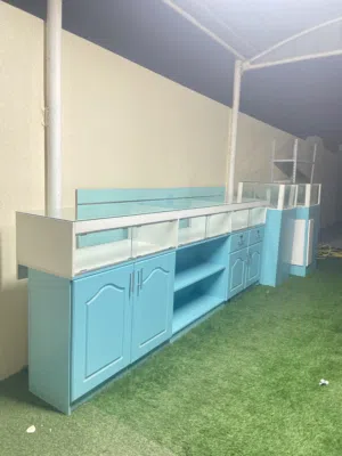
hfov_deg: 53.1
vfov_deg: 67.3
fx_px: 343
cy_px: 228
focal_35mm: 26
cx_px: 171
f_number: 1.8
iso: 320
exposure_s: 1/33
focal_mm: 4.25
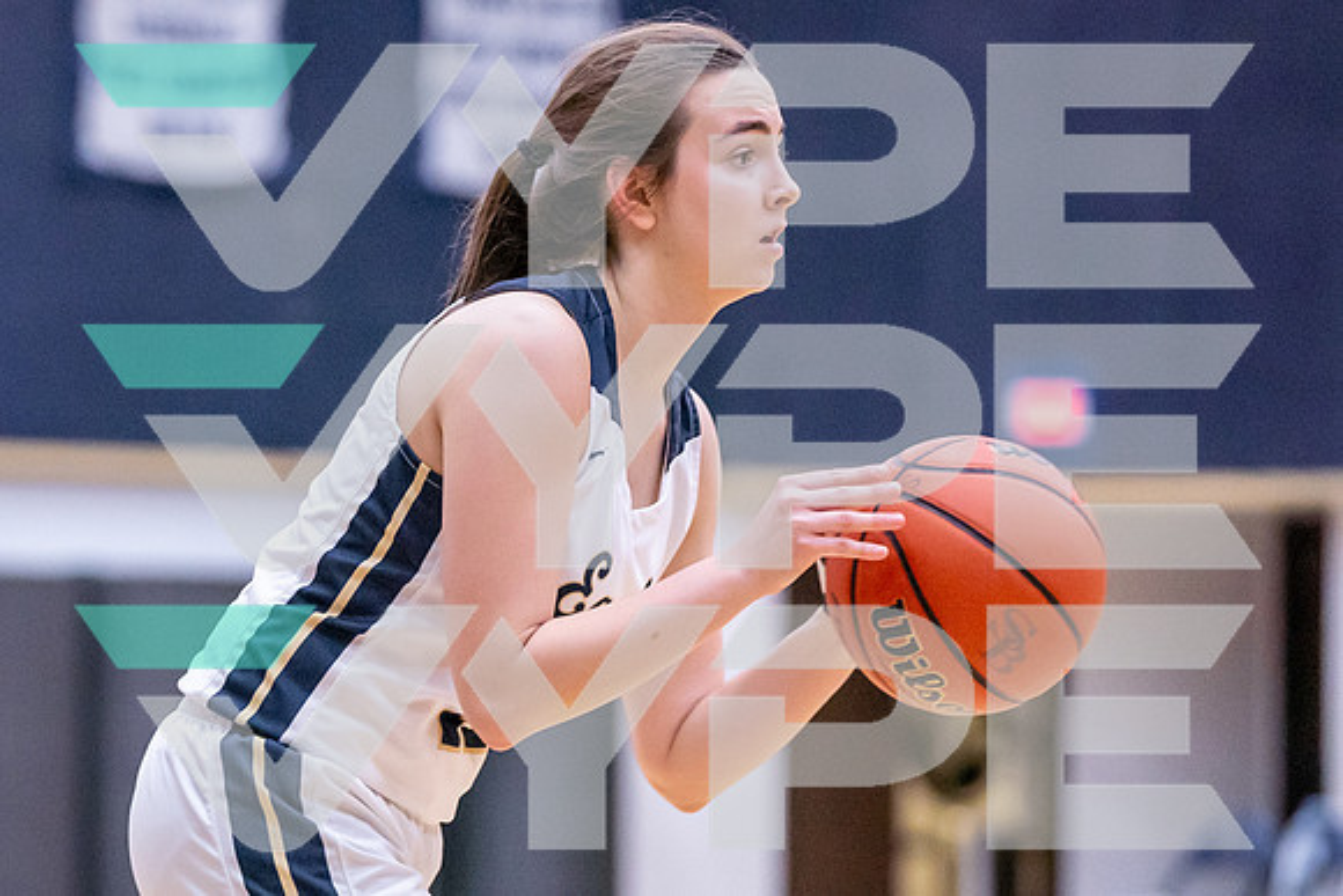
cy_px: 621
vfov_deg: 6.3
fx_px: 8195
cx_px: 443
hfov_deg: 9.4
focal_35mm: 220
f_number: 2.8
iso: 2000
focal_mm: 111
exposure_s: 1/1250
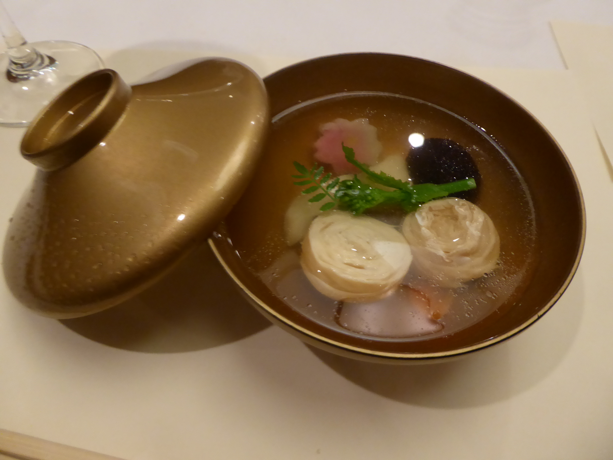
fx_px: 443
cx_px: 306
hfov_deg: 69.4
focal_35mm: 25
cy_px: 230
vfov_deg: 54.9
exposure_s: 1/6
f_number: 3.3
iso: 400
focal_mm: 4.3
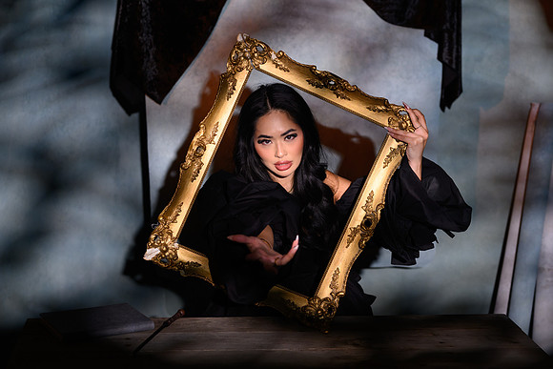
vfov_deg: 21.0
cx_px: 297
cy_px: 223
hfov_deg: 31.1
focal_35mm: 65
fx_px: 992
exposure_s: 1/320
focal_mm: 50
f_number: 2.8
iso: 500
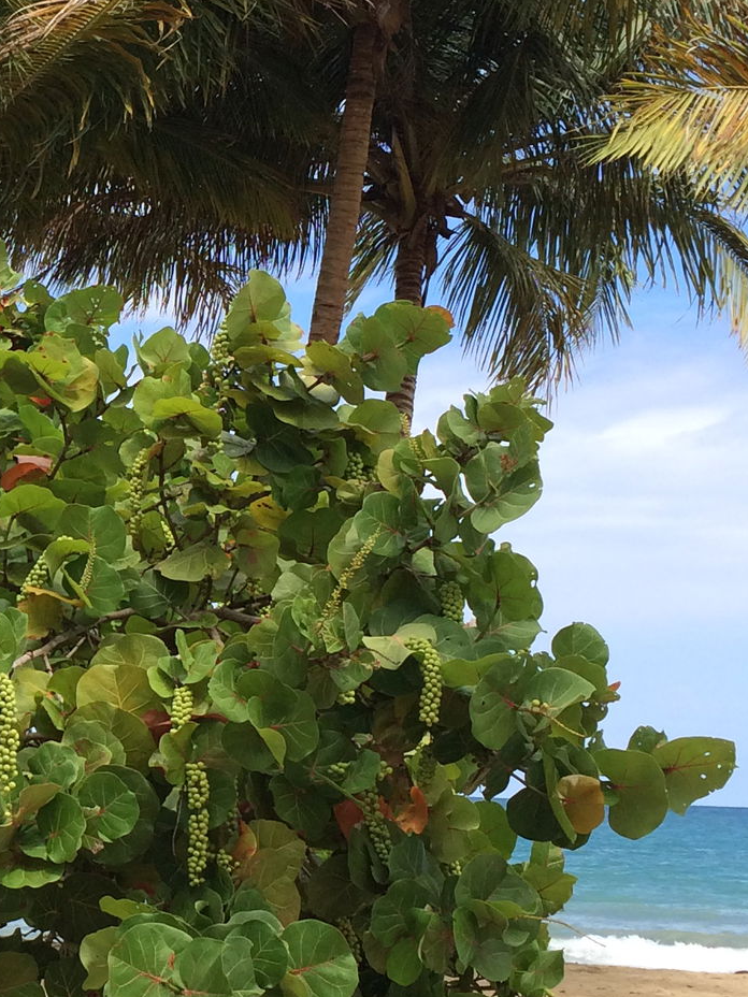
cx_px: -256
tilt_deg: +3.6
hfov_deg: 17.2
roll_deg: -1.4
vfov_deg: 24.4
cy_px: 563
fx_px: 2305
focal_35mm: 80
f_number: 2.2
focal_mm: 4.15
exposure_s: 1/1325
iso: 32
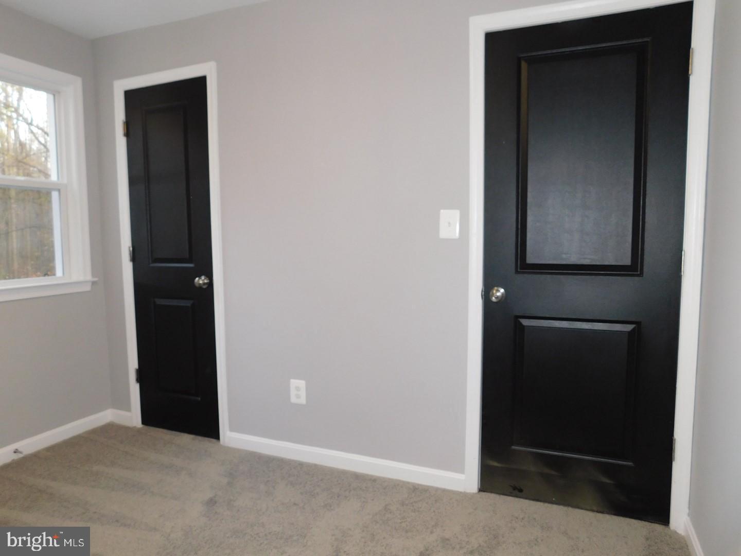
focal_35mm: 24
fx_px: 514
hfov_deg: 71.6
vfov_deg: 56.8
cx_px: 370
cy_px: 278
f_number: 3
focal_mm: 4.1
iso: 200
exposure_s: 1/30
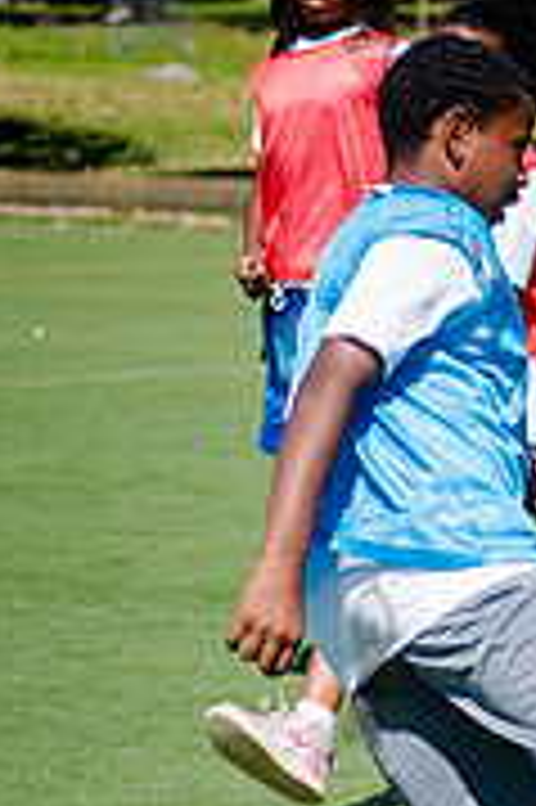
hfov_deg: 4.8
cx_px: 1384
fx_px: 6243
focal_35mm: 279
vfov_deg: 7.4
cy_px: 633
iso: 200
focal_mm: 80
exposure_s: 1/1600
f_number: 4
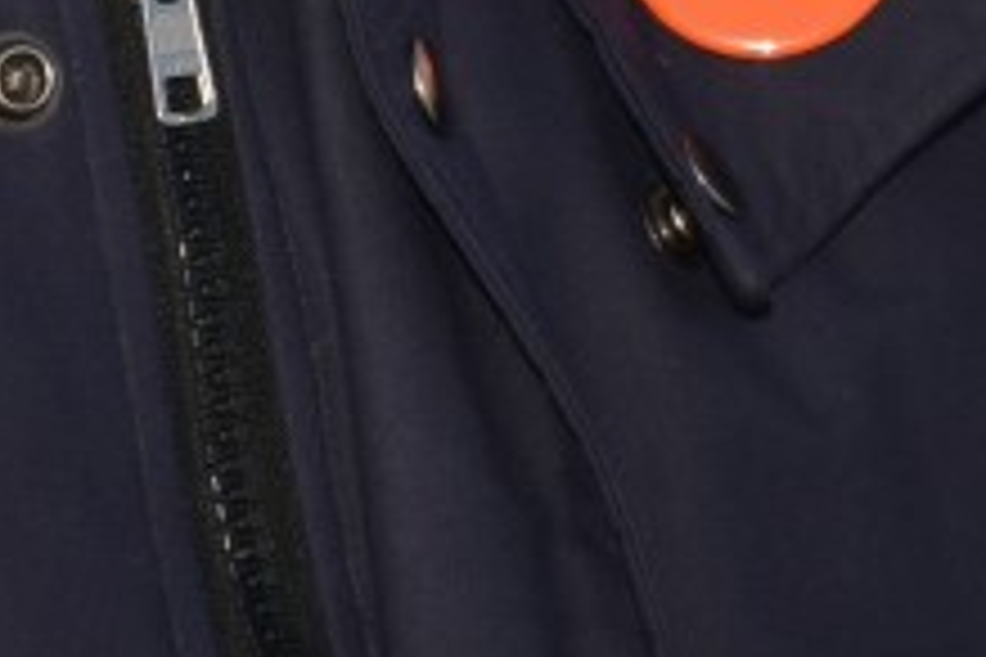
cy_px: -1620
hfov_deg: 4.7
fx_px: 11776
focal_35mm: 430
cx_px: 1679
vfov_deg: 3.1
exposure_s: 1/250
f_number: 18
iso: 320
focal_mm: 58
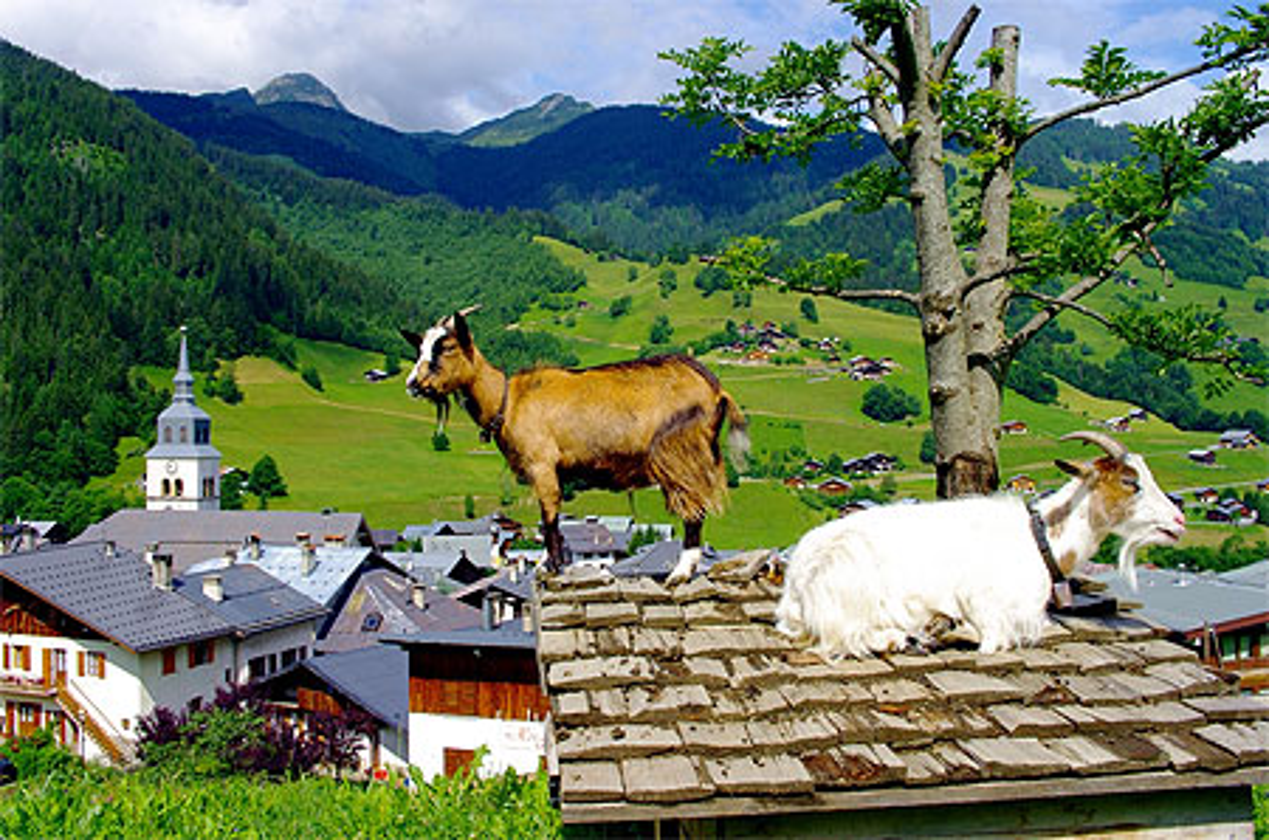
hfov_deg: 59.6
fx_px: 1108
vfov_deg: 41.5
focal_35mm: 32
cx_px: 634
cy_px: 420
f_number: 22
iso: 200
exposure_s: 1/45
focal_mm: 21
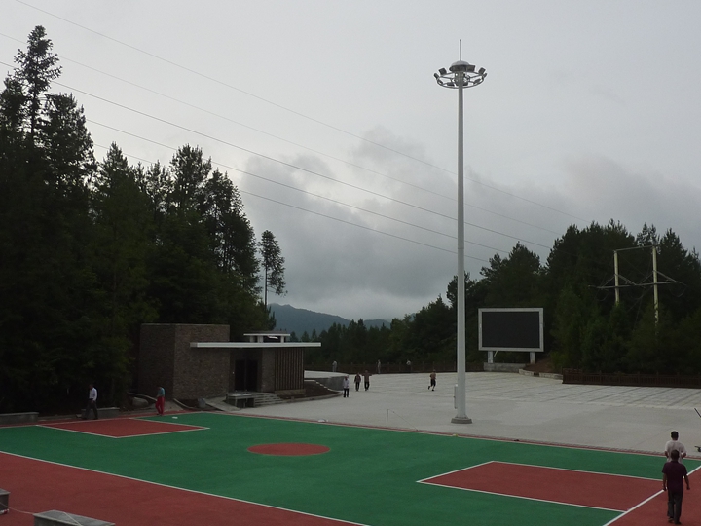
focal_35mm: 35
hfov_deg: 52.6
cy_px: 263
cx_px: 350
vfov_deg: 40.7
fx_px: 709
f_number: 4
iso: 125
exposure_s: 1/125
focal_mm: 4.1
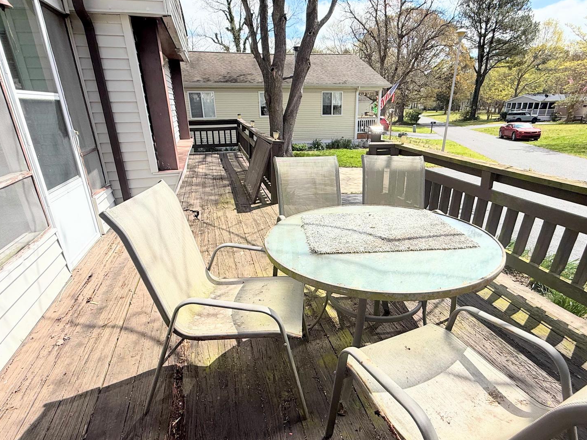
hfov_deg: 81.7
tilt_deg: -21.5
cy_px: 243
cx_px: 310
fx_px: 339
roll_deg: +1.7
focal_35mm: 20
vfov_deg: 65.8
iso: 50
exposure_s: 1/1795
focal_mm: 2.22
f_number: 2.2
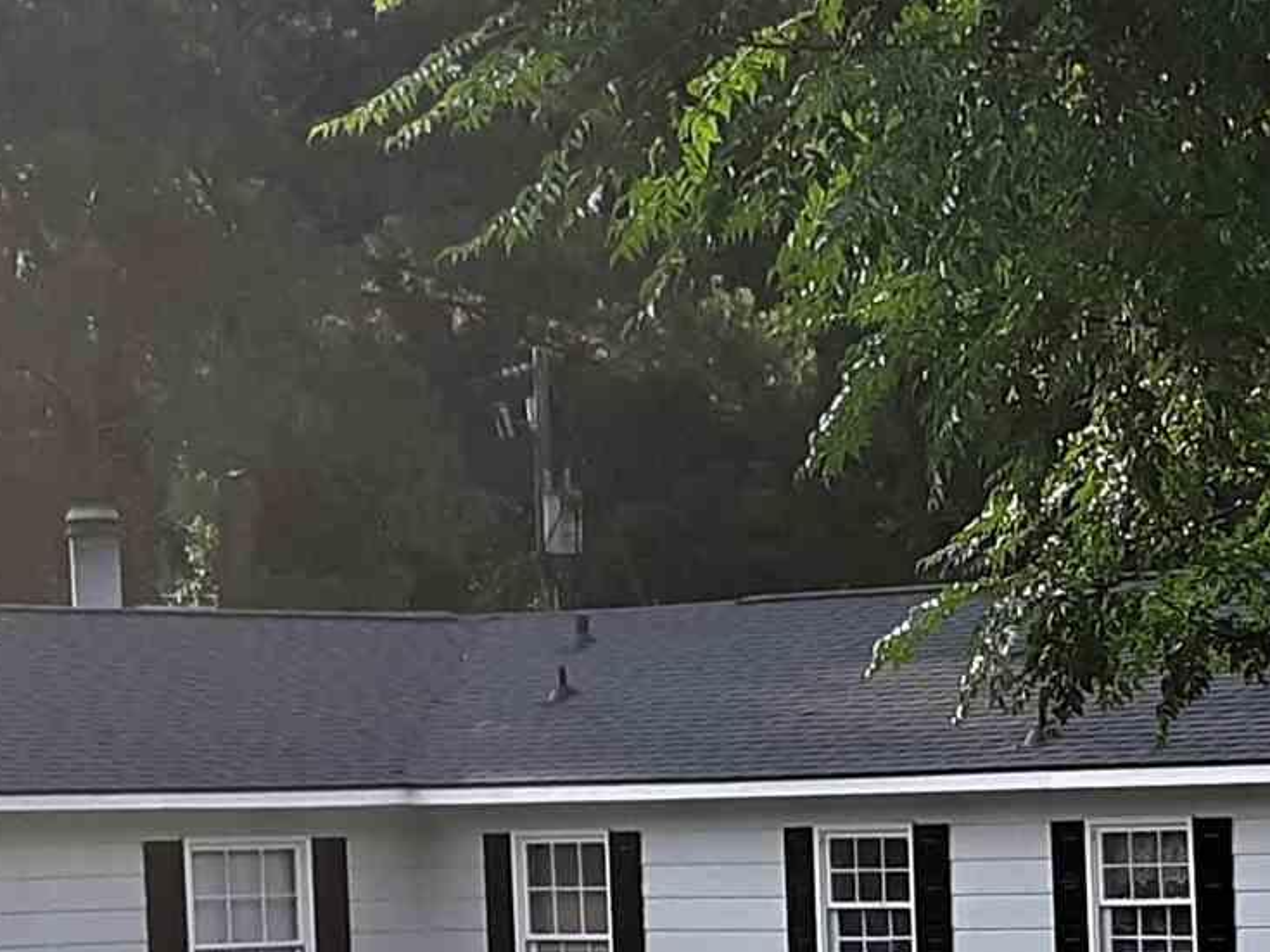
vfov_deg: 12.1
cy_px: 1407
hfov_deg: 16.7
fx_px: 4292
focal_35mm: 117
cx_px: 983
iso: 40
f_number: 1.7
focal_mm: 3.7
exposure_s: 1/311
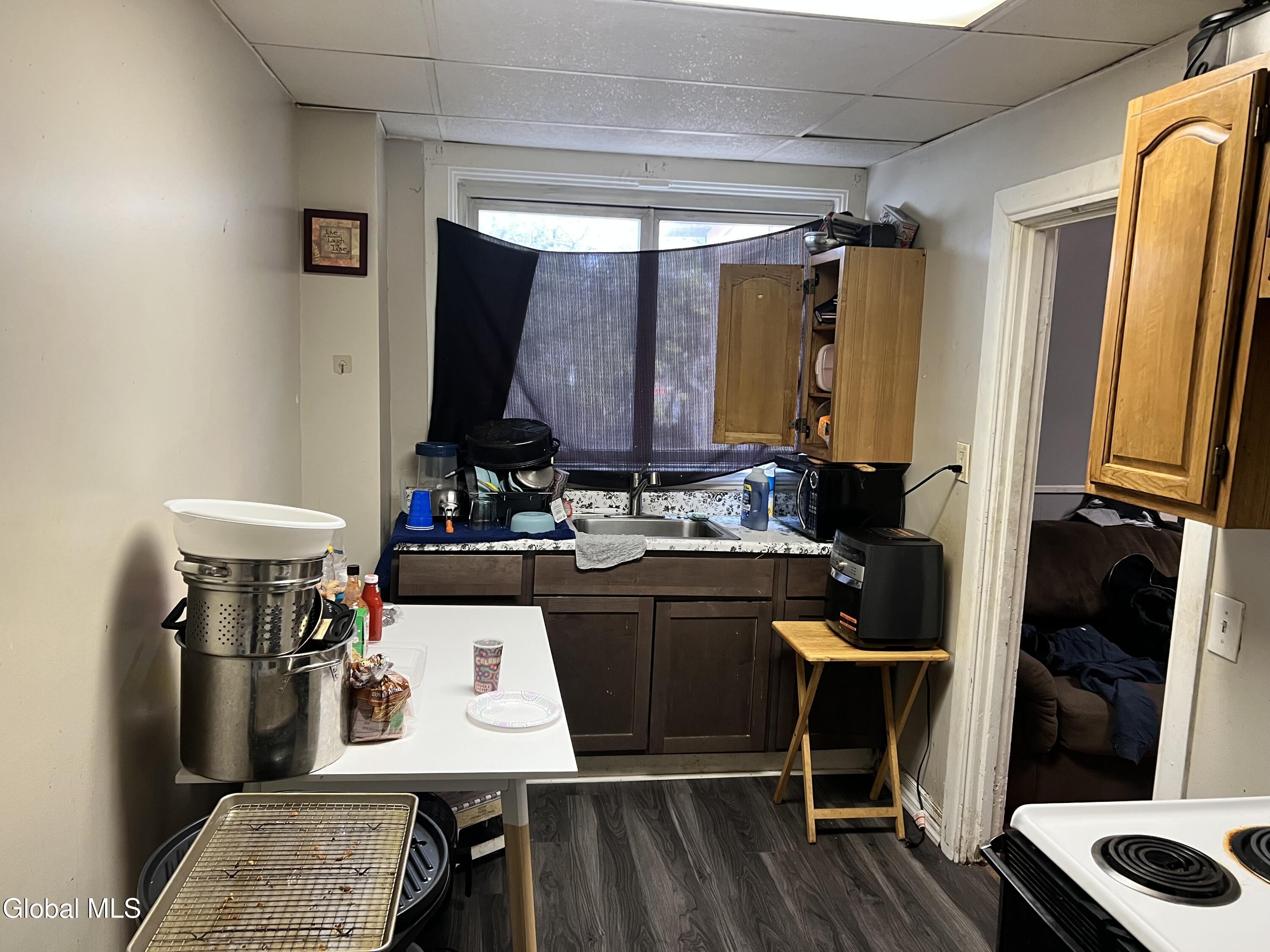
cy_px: 476
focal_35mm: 26
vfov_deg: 53.1
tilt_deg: -7.1
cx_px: 635
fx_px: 954
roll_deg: -1.3
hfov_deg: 67.3
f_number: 1.5
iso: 160
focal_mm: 5.7
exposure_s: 1/60
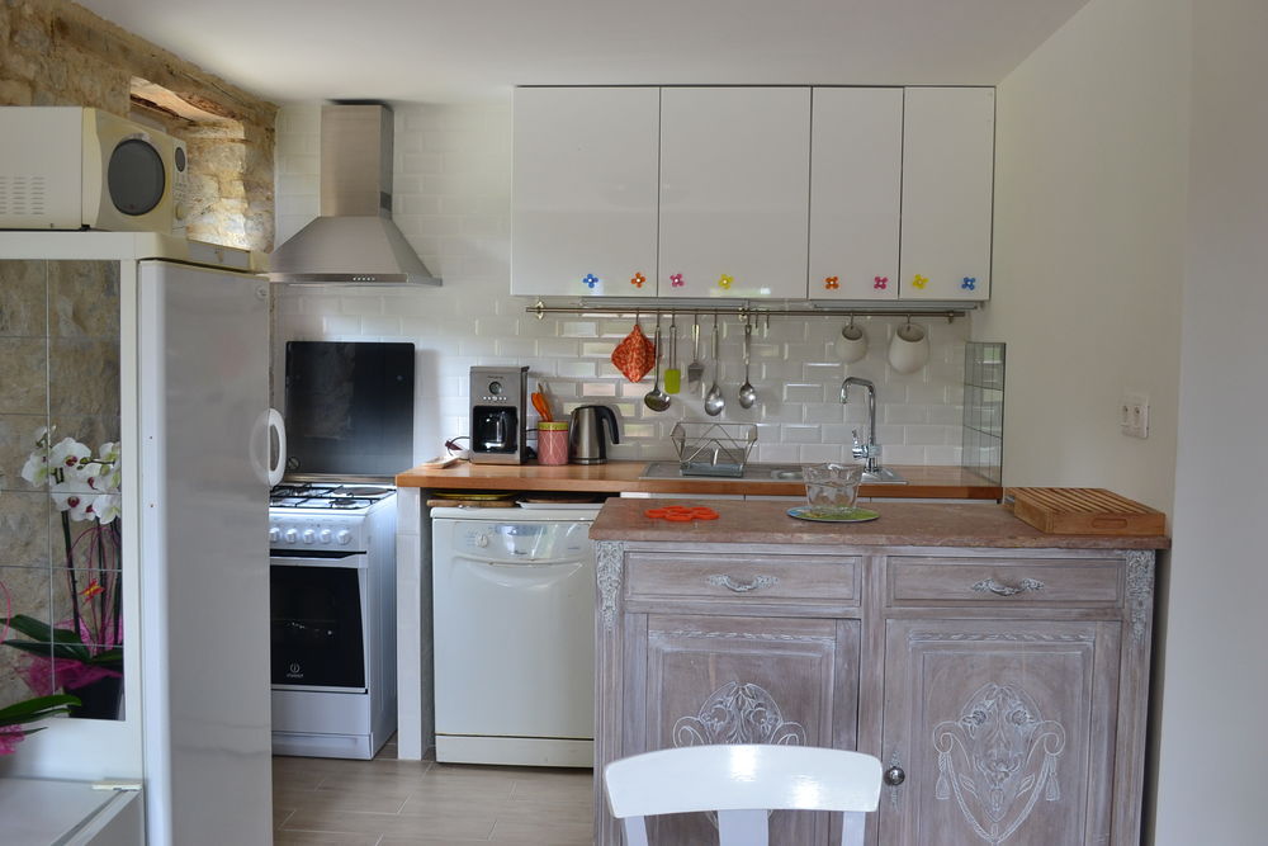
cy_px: 423
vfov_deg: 40.0
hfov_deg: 57.2
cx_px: 634
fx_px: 1162
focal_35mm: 33
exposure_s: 1/20
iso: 400
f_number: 6.3
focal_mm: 22
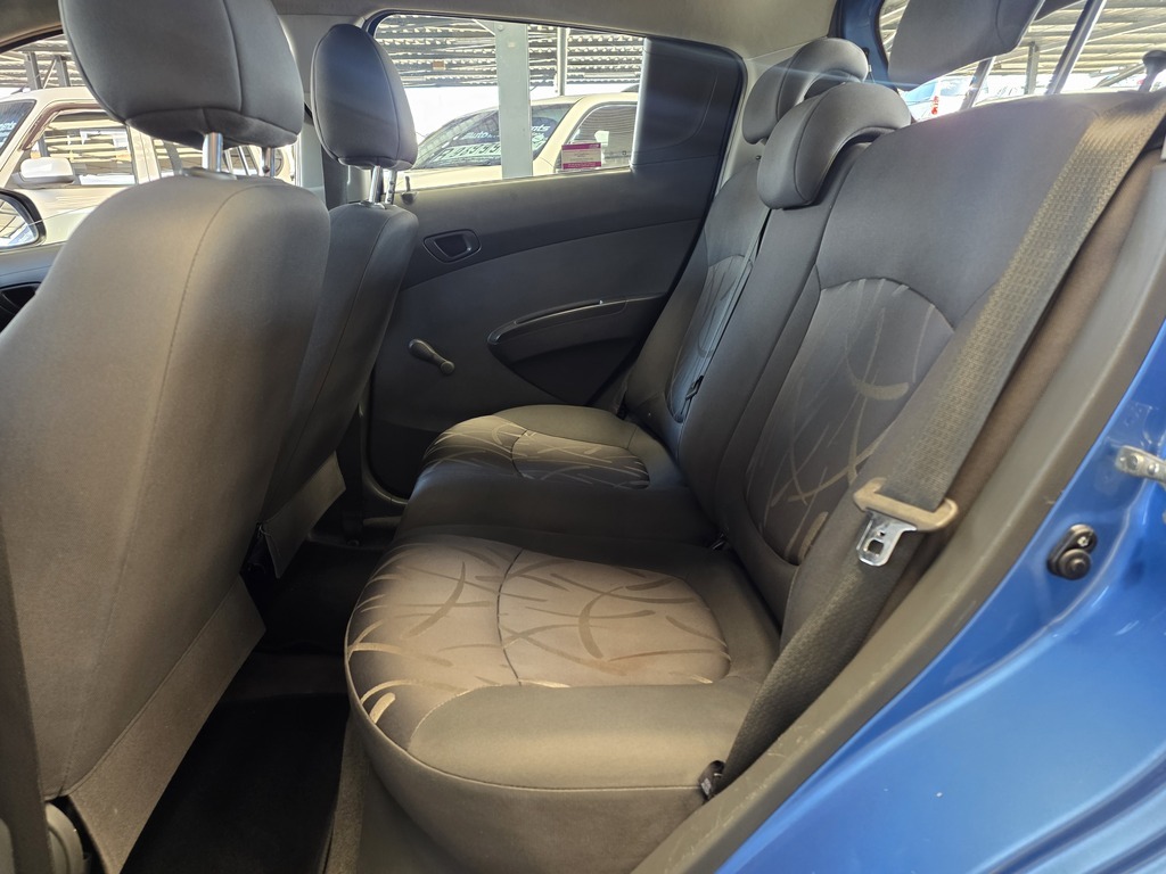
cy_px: 437
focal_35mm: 23
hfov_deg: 73.9
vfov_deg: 58.9
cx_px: 583
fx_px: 775
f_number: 1.7
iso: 320
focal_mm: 6.25
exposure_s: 1/100
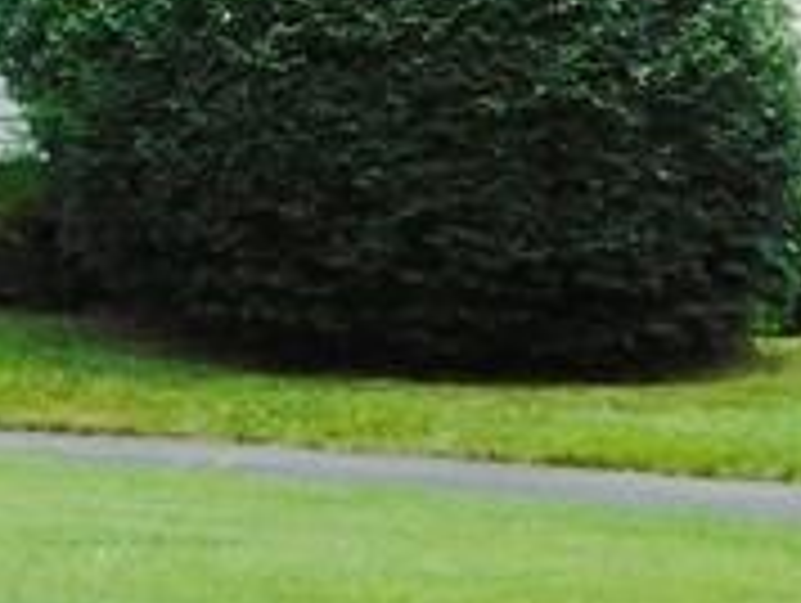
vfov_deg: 3.9
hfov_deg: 5.1
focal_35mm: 379
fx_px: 8782
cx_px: -873
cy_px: -792
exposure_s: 1/800
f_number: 4.2
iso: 125
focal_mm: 11.7
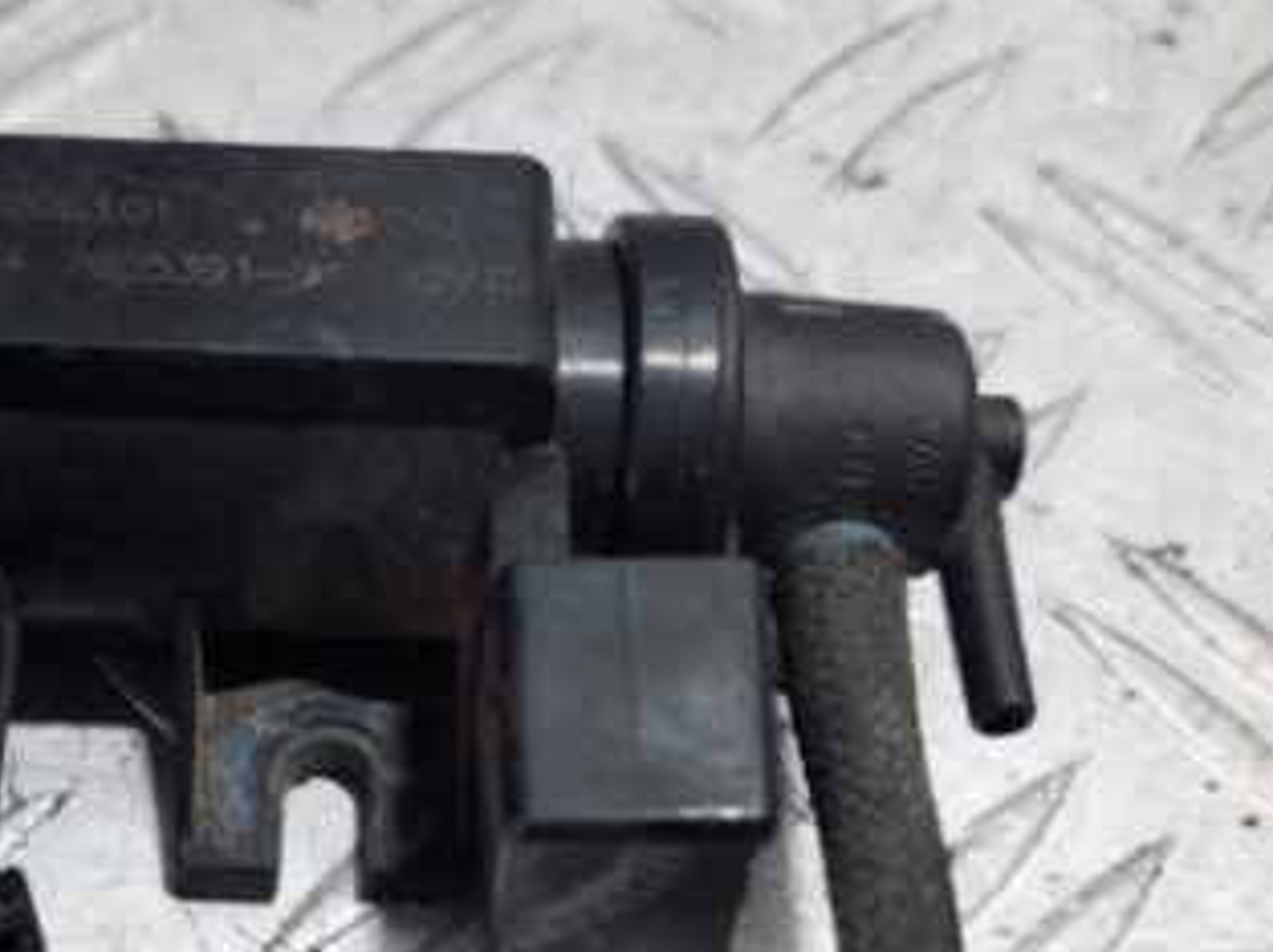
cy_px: 700
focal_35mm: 48
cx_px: 370
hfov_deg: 39.0
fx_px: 1763
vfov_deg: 29.8
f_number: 1.8
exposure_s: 1/50
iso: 50
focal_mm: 5.23
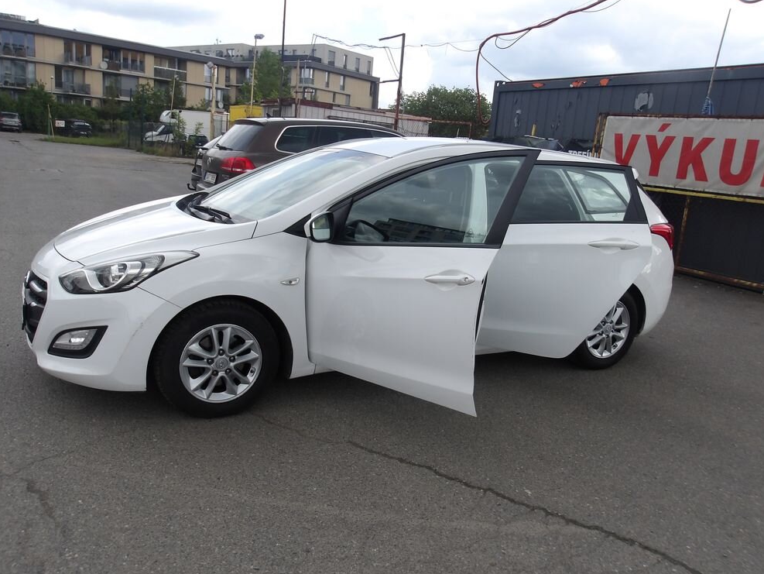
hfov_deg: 63.4
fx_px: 618
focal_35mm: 28
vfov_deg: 49.8
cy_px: 293
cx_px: 377
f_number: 3
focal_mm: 4.9
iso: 100
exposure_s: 1/668
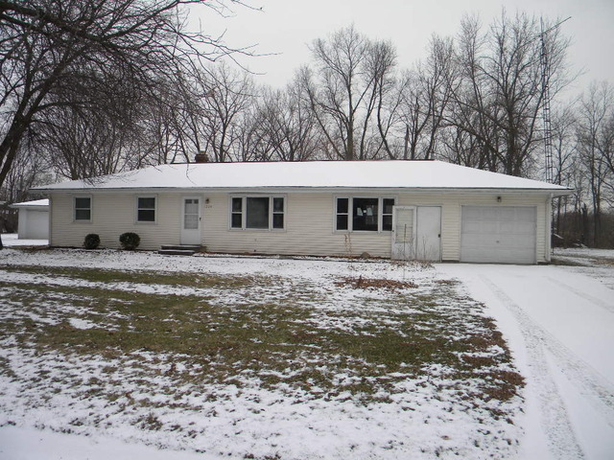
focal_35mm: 28
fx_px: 497
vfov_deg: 49.7
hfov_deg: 63.4
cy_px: 230
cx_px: 307
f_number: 3.5
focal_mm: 5
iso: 80
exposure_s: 1/96.8
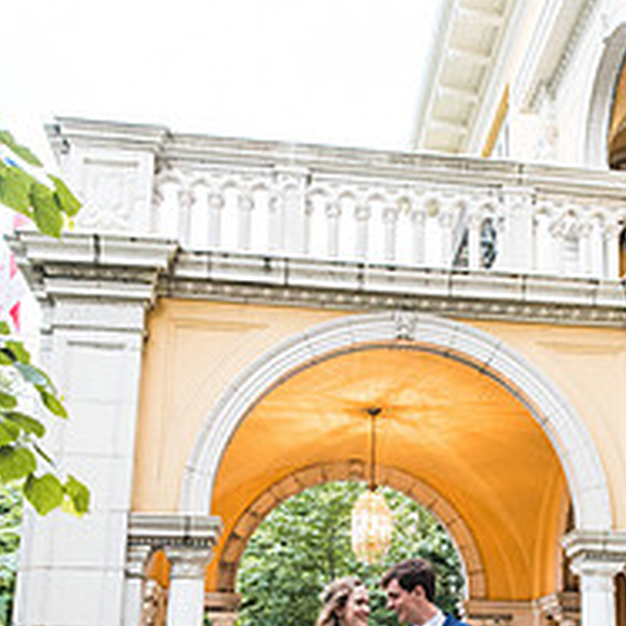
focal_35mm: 49
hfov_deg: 34.4
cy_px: 462
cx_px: 415
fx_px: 1003
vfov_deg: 34.0
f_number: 2.8
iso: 2000
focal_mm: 24
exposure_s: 1/400
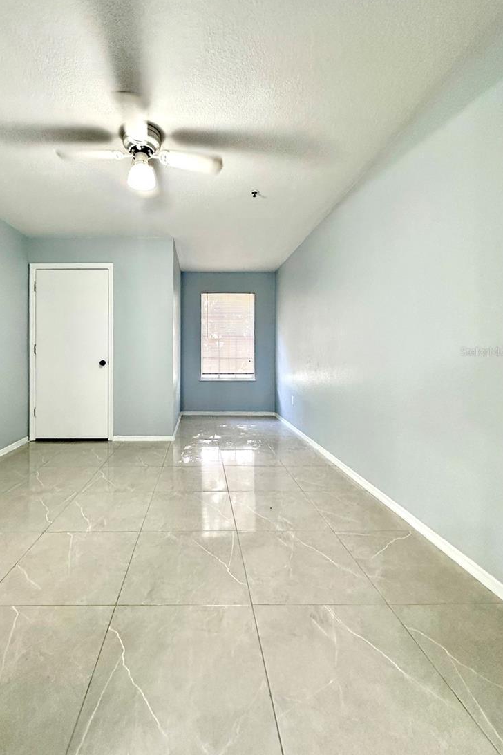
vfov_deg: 96.6
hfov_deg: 72.9
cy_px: 351
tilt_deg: +2.3
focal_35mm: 16
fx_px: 335
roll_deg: +0.6
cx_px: 199
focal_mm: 2.22
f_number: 2.2
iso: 250
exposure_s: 1/60
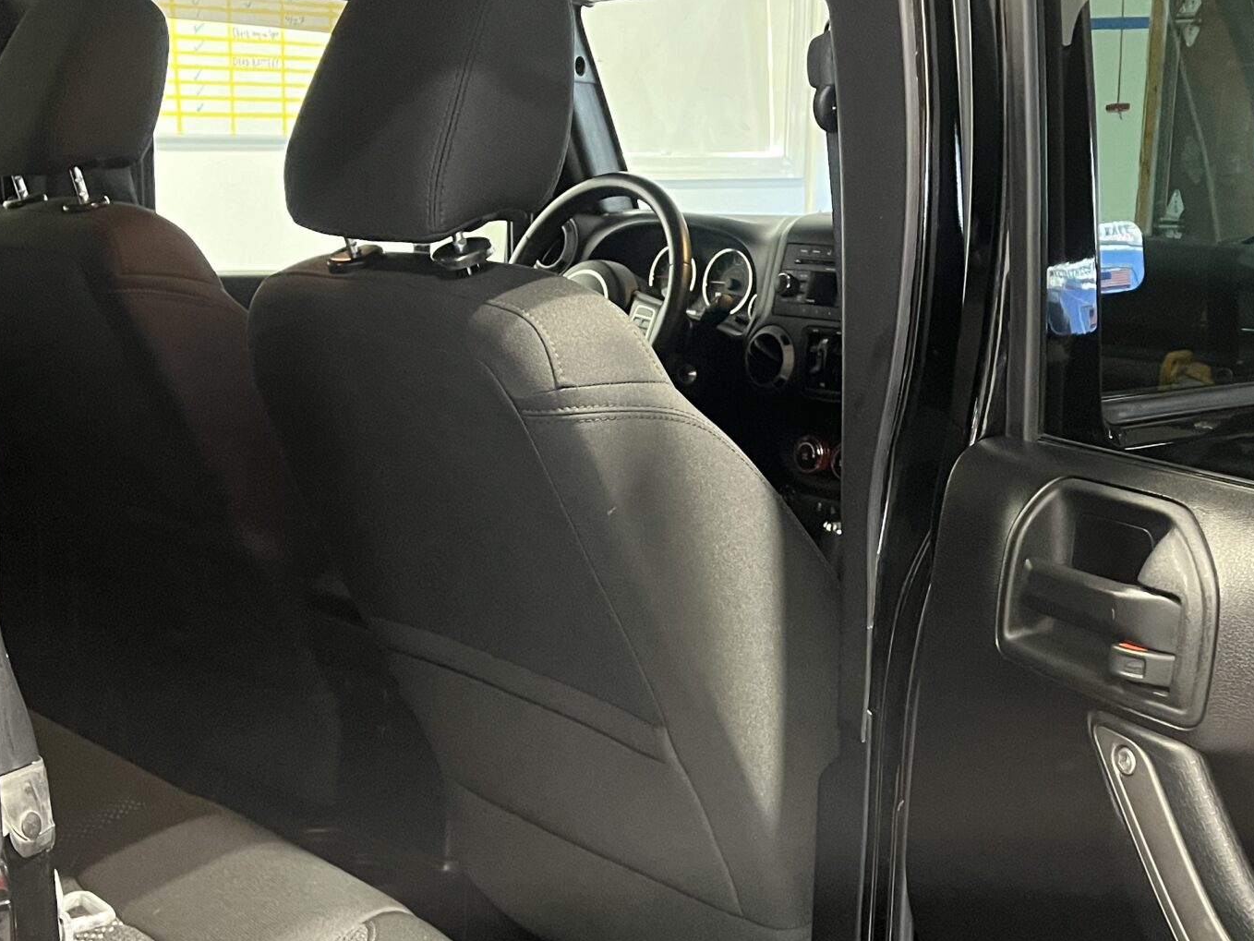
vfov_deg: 29.6
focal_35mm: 49
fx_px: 1775
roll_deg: -0.2
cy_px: 559
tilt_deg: -12.3
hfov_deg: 38.9
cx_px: 669
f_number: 1.6
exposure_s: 1/40
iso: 500
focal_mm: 5.1
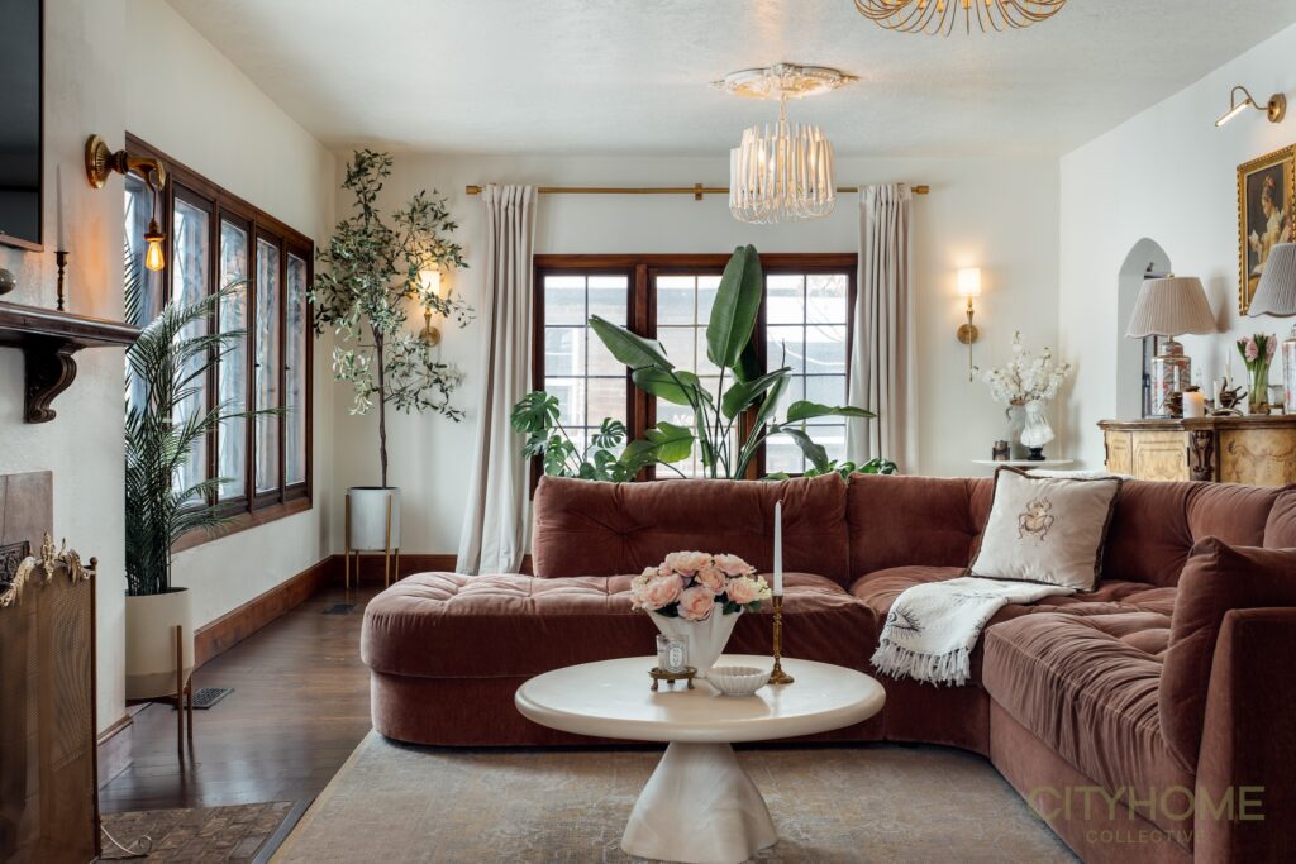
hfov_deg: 48.5
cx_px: 648
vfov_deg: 33.4
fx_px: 1440
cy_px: 432
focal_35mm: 40
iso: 100
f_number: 7.1
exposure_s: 1.3
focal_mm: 40
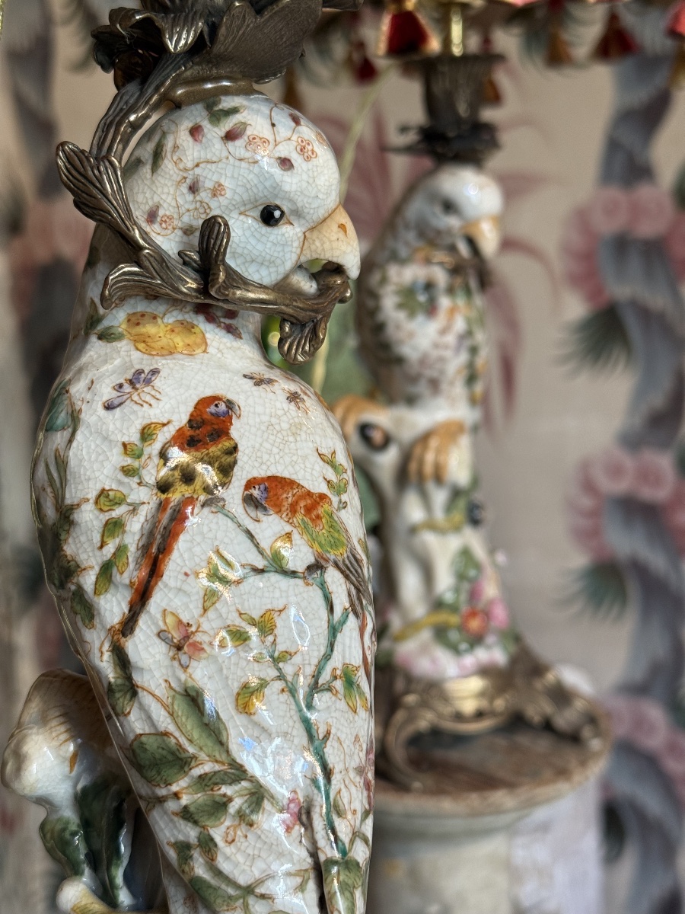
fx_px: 1266
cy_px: 457
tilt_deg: -9.2
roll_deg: +2.2
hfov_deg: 30.3
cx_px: 342
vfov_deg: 39.7
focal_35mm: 48
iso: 80
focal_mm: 6.76
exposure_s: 1/50
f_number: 1.78
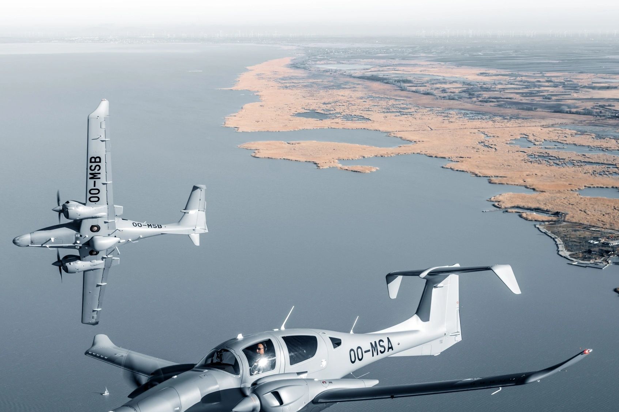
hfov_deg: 37.5
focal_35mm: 53
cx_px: 322
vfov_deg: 25.3
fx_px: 911
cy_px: 286
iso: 160
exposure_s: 1/250
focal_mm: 35
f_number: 8
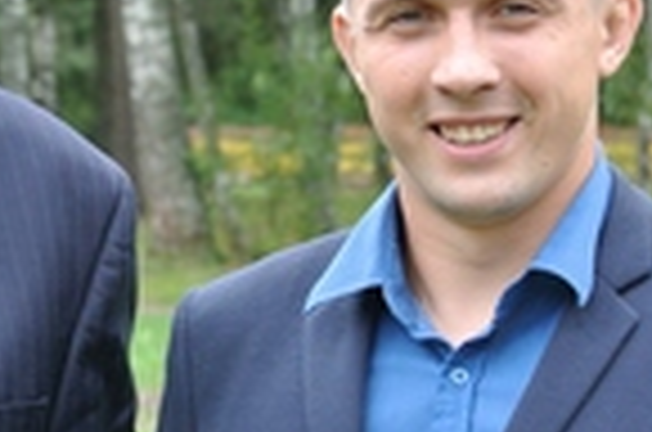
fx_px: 4861
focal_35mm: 269
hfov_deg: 7.7
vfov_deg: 5.1
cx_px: 144
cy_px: 225
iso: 200
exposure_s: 1/250
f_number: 3.8
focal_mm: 30
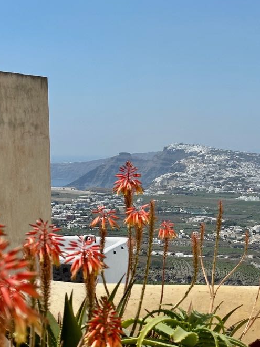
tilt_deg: -7.3
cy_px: 264
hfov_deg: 15.8
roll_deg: -1.4
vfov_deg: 20.9
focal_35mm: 93
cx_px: 205
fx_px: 932
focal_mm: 6.86
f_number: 1.78
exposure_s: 1/7092
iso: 64
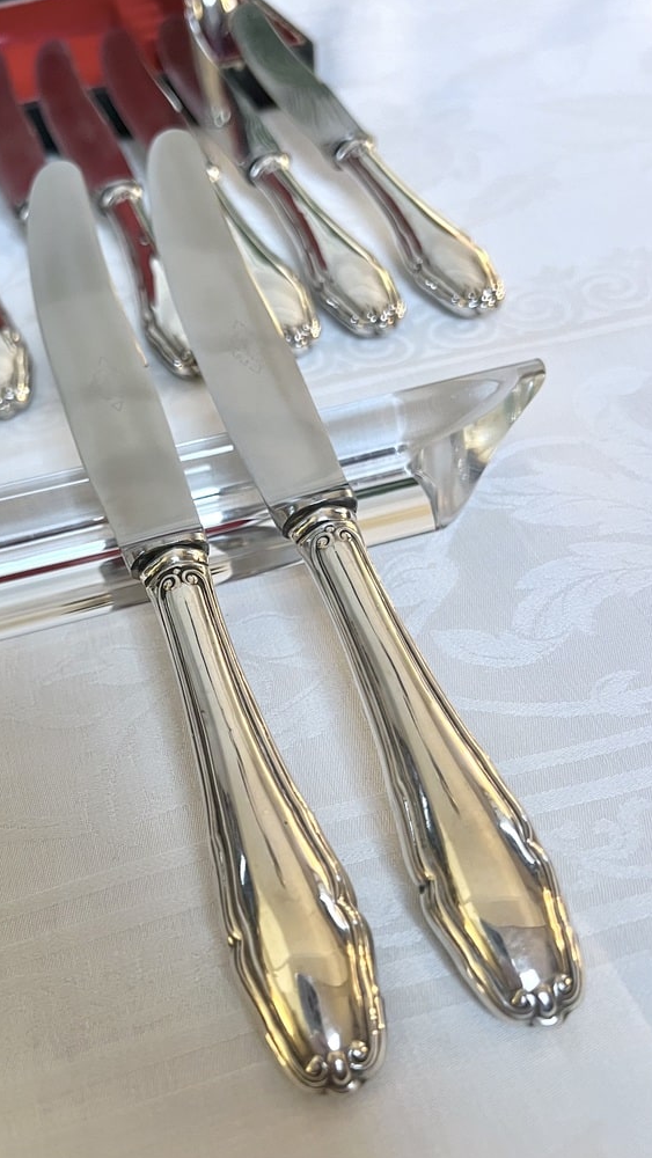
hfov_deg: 39.7
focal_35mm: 29
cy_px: 570
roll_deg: +6.0
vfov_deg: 66.1
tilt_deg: -42.7
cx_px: 219
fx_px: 891
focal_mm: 5.7
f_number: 1.5
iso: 320
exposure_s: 1/50
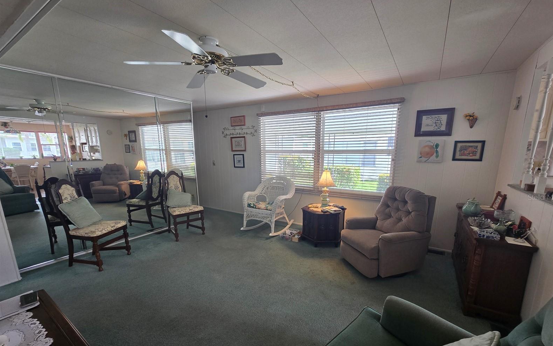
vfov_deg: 78.2
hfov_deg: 105.3
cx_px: 280
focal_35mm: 14
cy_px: 197
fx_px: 211
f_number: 2.2
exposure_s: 1/60
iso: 100
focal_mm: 2.2
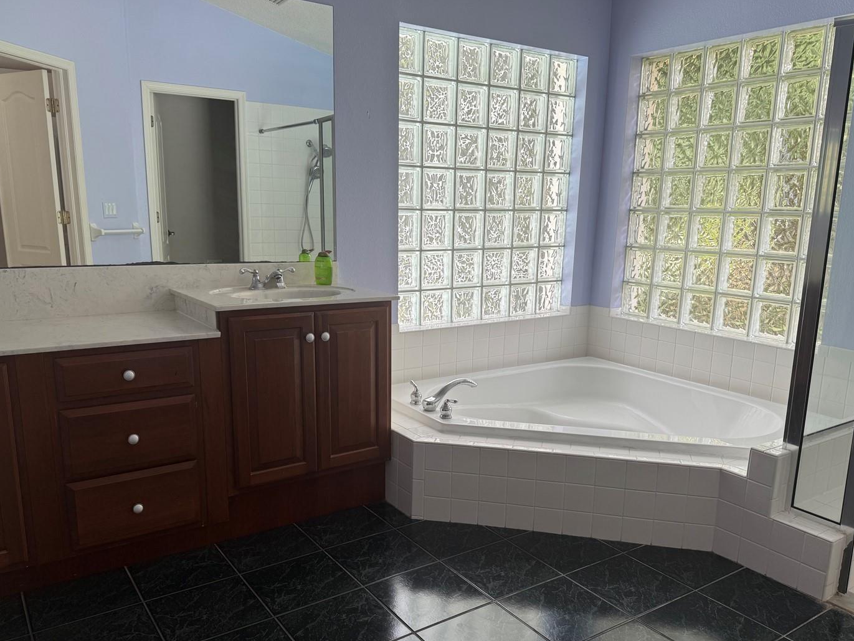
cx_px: 439
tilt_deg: -12.6
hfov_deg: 63.4
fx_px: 691
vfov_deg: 49.6
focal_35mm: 28
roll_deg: -0.9
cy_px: 362
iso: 64
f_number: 1.78
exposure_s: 1/121
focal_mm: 6.76
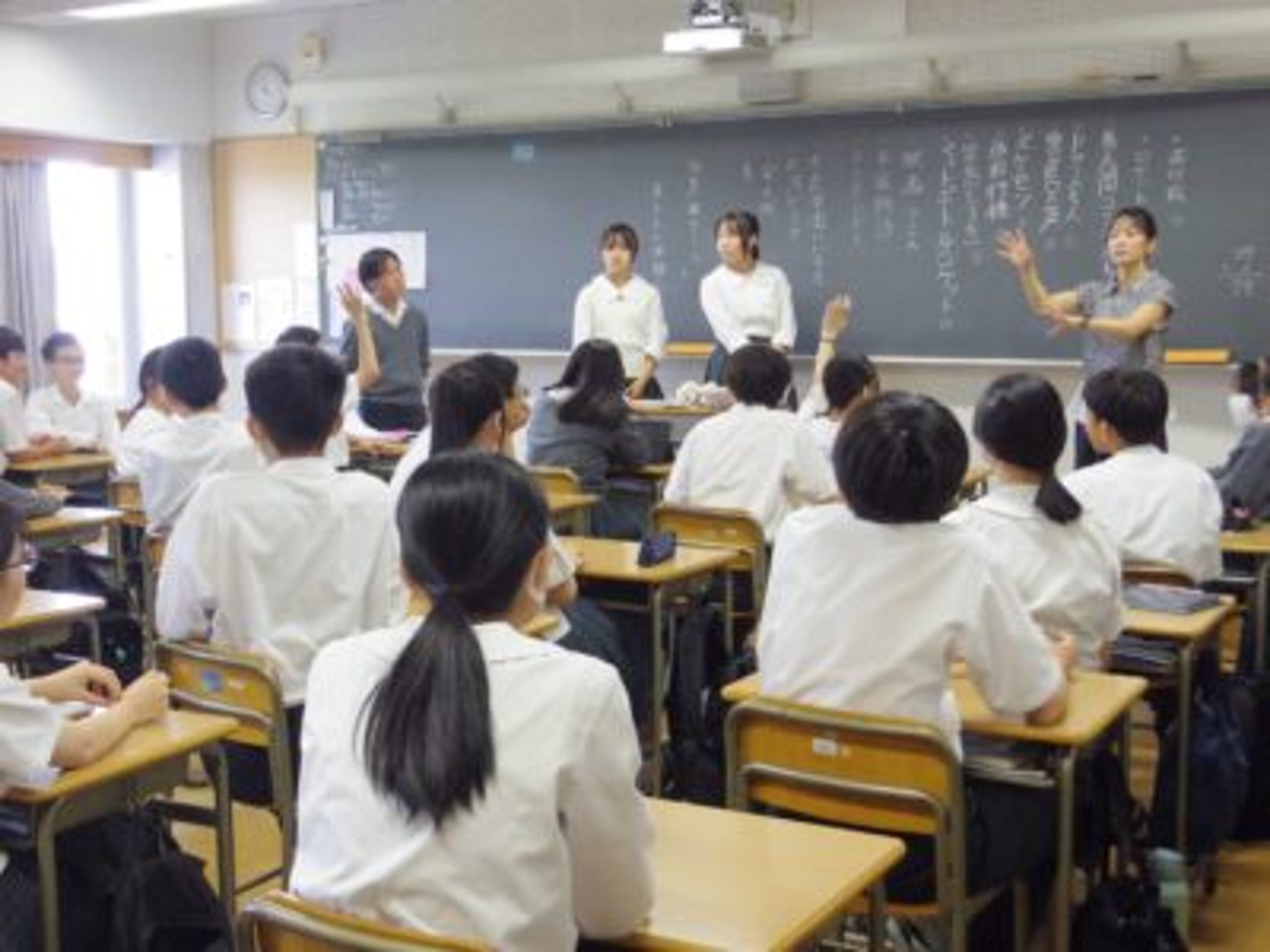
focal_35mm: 46
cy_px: 476
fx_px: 1688
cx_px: 635
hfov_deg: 41.2
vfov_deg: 31.5
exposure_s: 1/100
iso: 1600
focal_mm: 9.9
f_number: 3.5
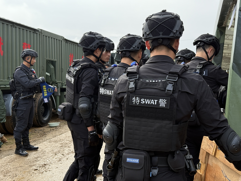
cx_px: 120
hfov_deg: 39.7
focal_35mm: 48
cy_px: 90
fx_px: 334
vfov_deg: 30.3
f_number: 1.78
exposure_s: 1/557
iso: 100
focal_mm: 6.76
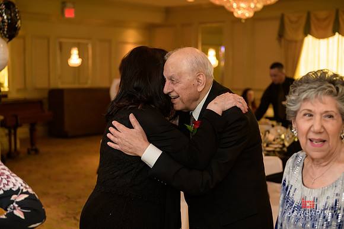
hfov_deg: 33.4
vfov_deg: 22.6
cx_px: 172
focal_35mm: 60
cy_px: 114
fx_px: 573
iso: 1000
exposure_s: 1/125
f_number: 3.2
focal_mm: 60
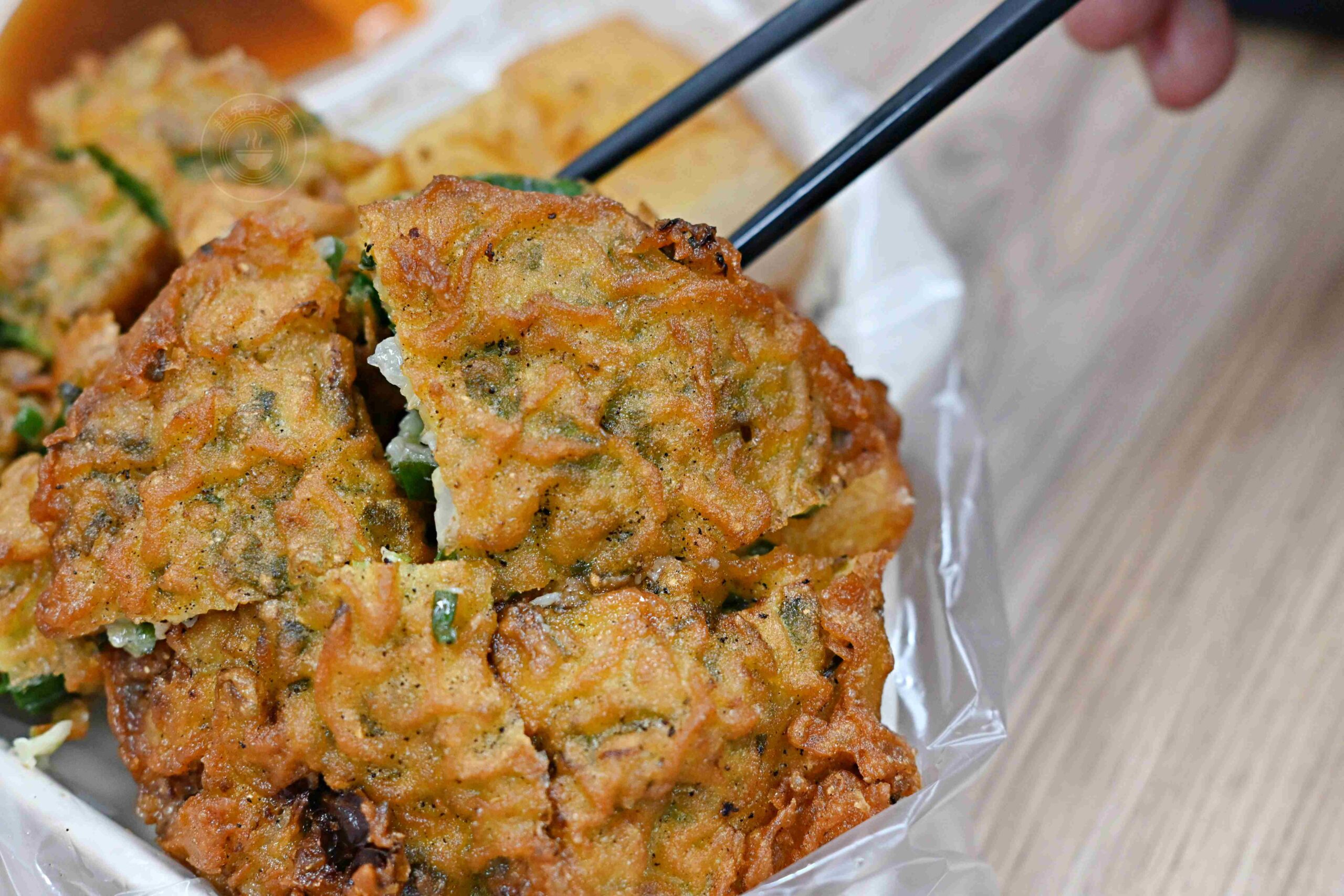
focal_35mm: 75
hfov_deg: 27.0
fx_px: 2800
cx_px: 672
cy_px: 448
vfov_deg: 18.2
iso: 1400
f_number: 3.2
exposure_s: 1/200
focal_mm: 50
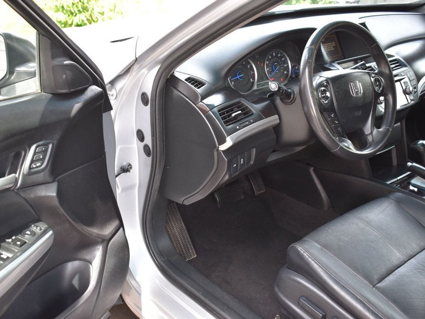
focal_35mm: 43
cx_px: 209
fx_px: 528
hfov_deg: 43.8
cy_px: 160
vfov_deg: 33.6
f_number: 5
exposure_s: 1/100
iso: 400
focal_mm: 26
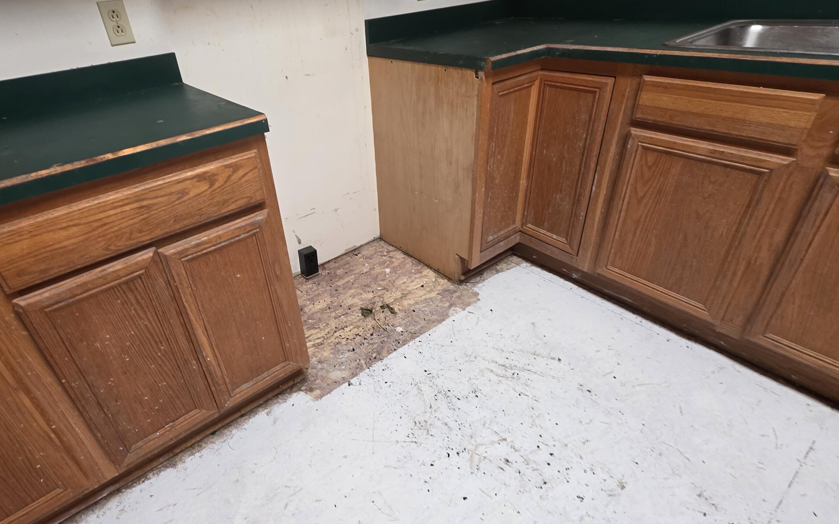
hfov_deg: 90.3
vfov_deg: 64.9
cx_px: 351
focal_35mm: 18
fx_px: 412
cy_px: 245
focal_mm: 2.2
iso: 160
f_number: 1.9
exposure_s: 1/60
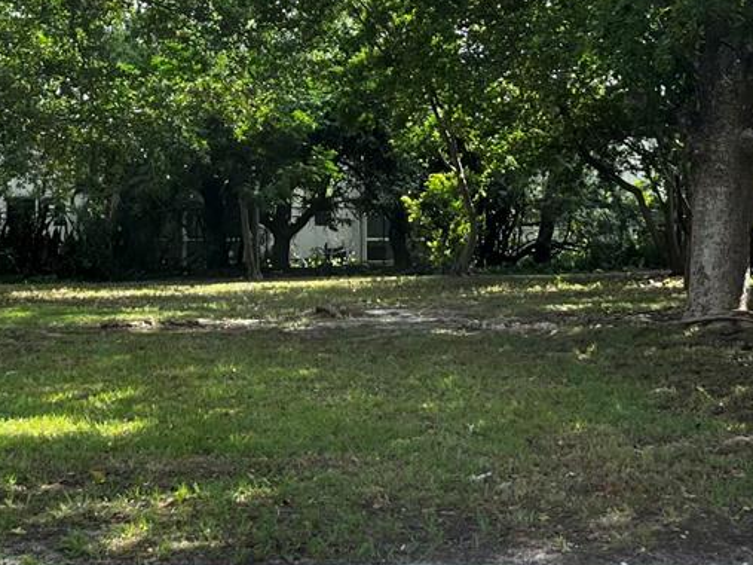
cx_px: 325
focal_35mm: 82
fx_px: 1783
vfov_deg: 17.8
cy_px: 114
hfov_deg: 23.8
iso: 50
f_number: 1.6
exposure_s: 1/550
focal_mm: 5.1
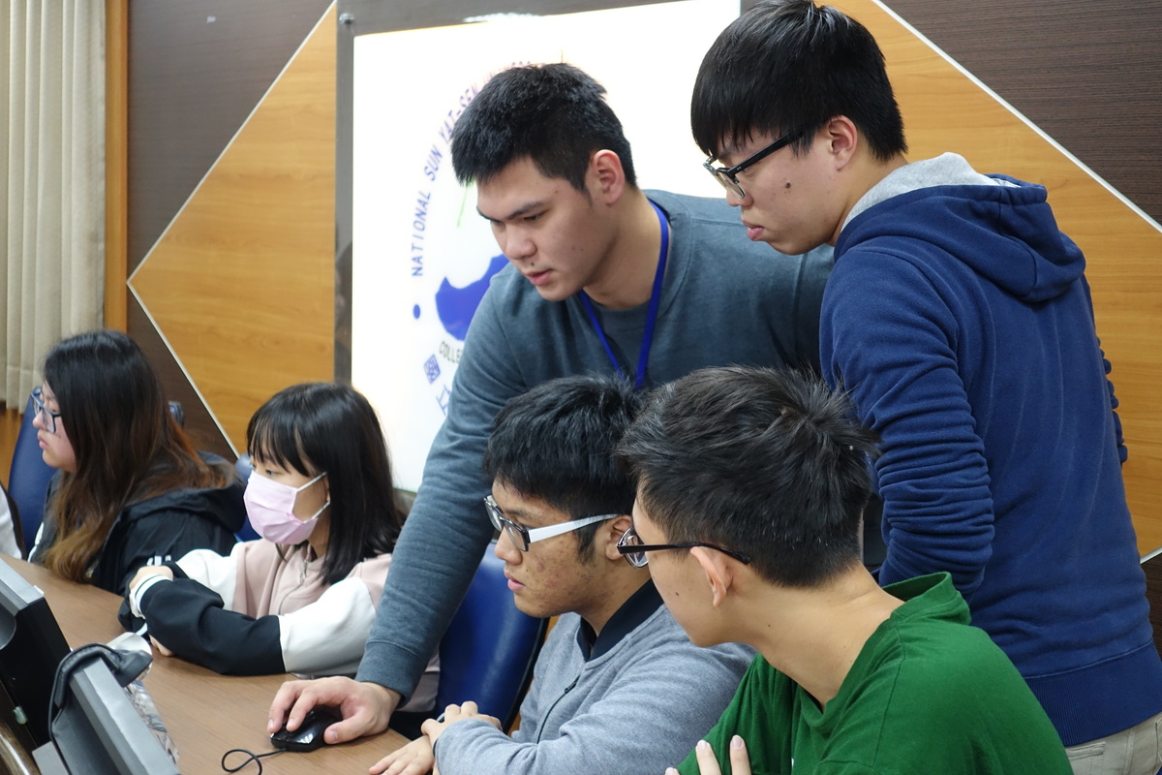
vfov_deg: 20.9
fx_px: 2098
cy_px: 388
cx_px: 581
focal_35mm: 65
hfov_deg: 31.0
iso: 800
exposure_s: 1/60
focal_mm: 23.9
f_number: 2.8
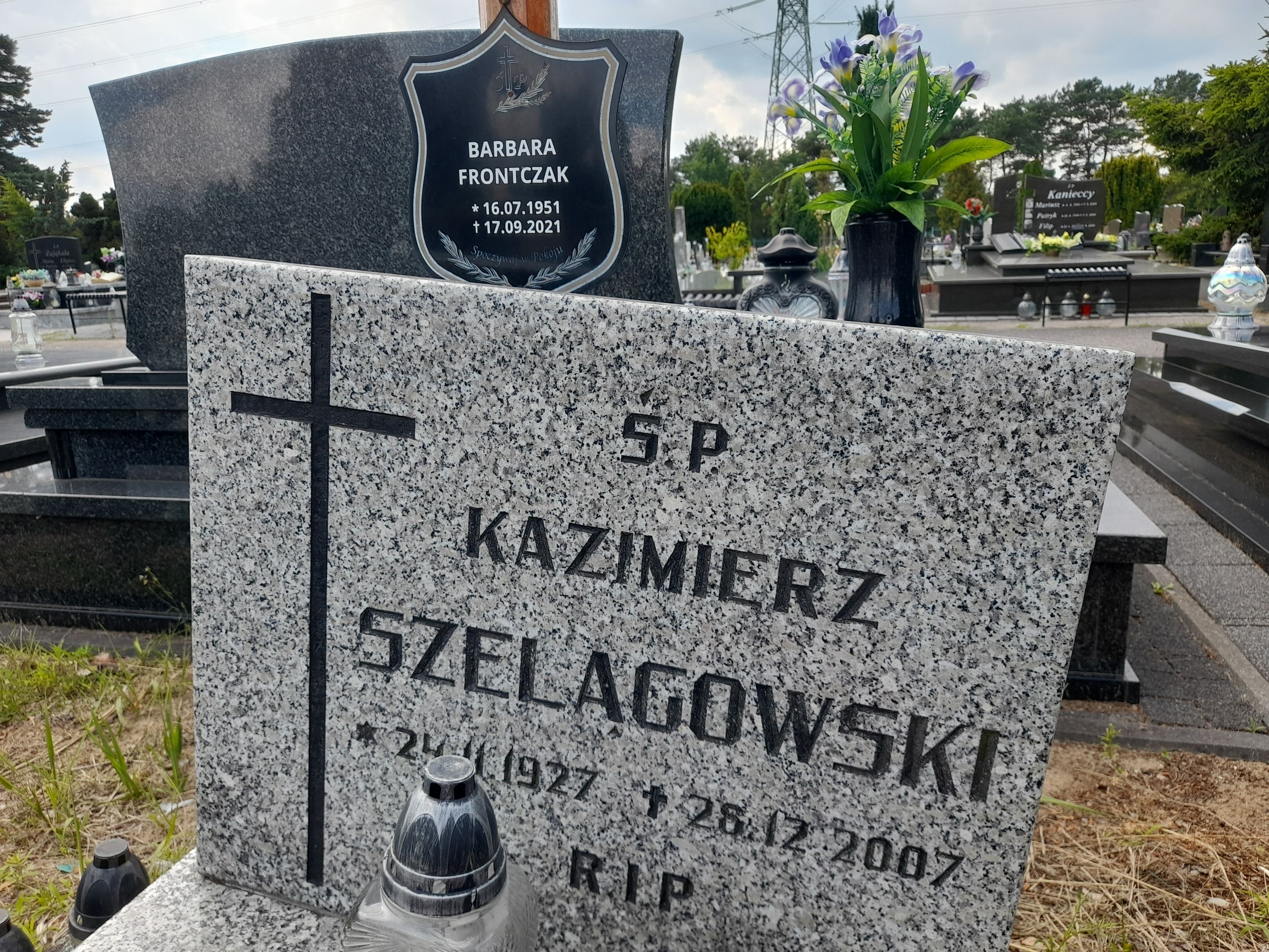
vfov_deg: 54.9
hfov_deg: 69.4
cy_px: 476
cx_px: 634
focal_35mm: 25
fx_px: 916
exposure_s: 1/202
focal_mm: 4.6
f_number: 2
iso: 20
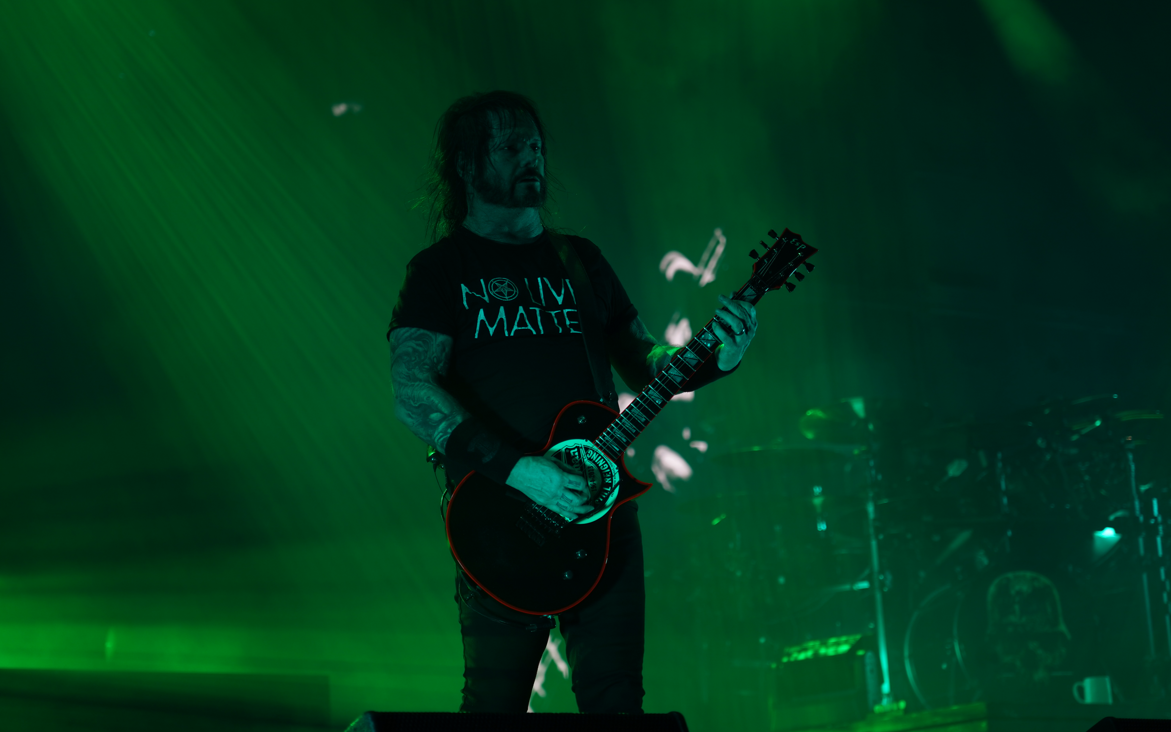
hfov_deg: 19.3
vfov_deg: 12.1
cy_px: 353
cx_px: 584
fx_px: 3447
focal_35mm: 108
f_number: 4
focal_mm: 105
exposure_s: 1/125
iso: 250
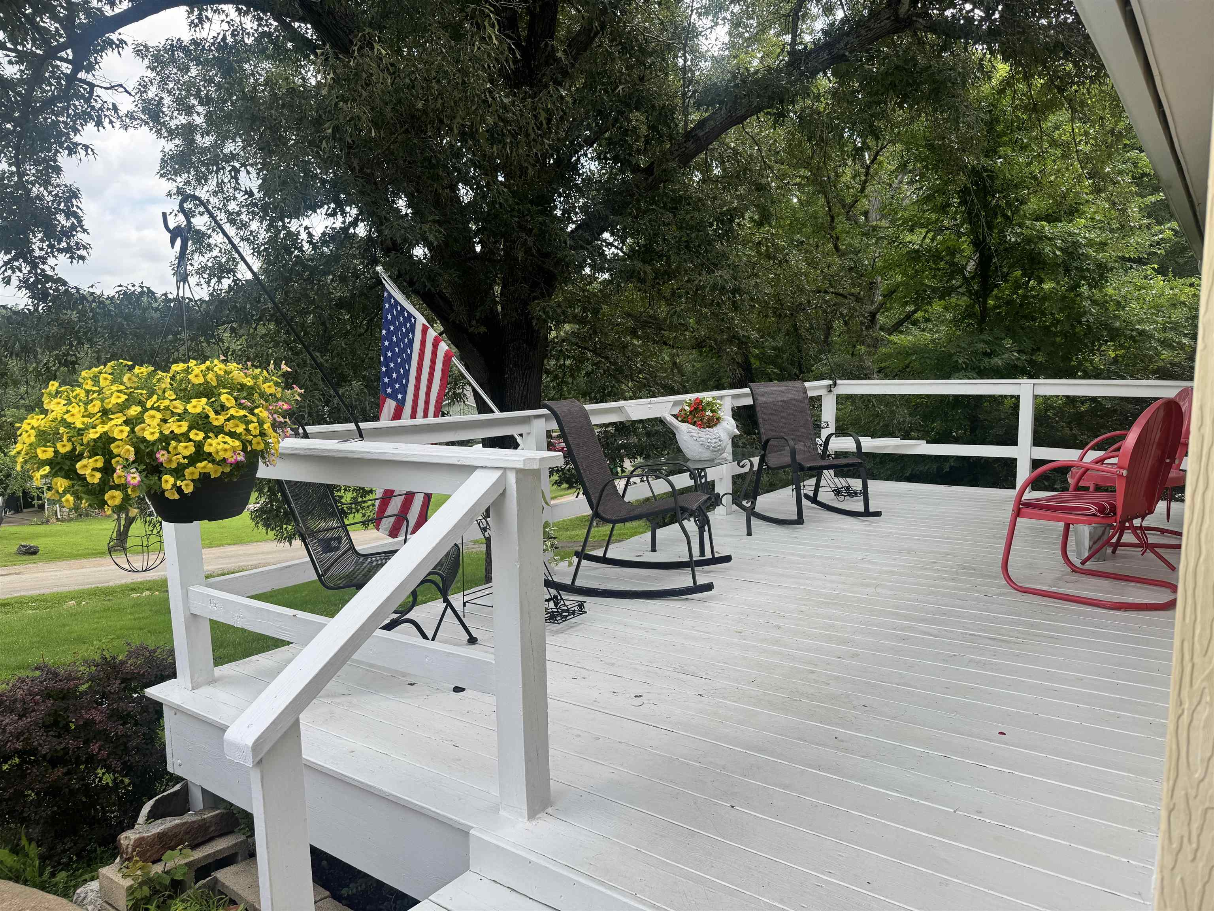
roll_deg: +0.3
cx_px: 607
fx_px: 842
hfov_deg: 71.6
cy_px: 456
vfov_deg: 56.8
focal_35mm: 24
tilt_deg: -7.6
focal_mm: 6.76
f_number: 1.78
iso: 80
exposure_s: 1/1193
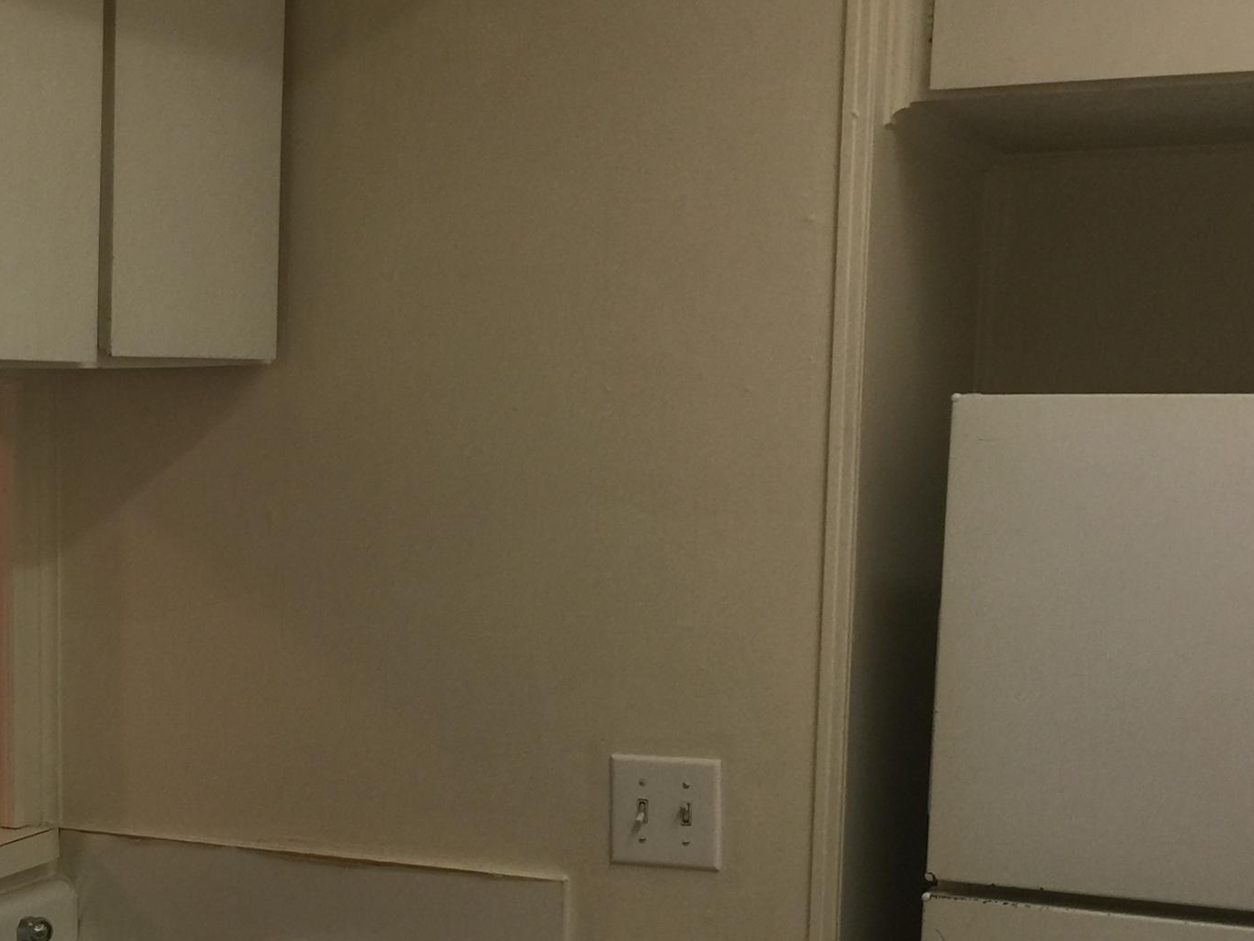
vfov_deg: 22.9
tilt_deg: -8.4
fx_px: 2282
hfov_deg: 29.5
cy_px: 758
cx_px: 131
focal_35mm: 63
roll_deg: -0.3
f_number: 2.2
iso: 40
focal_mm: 4.15
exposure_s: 1/30
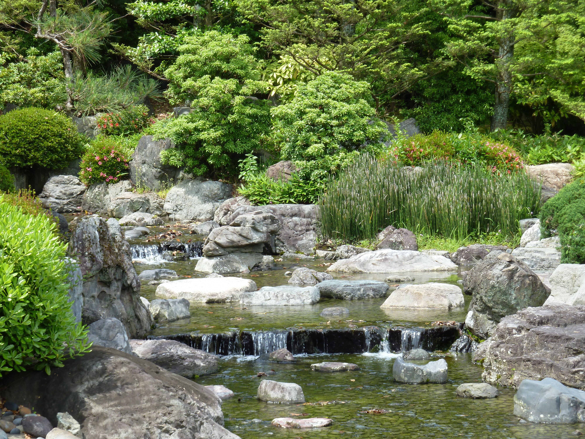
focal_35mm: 104
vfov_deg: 14.2
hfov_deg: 18.9
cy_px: 220
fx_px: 1758
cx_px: 292
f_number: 4.3
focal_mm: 17
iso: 80
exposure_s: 1/160
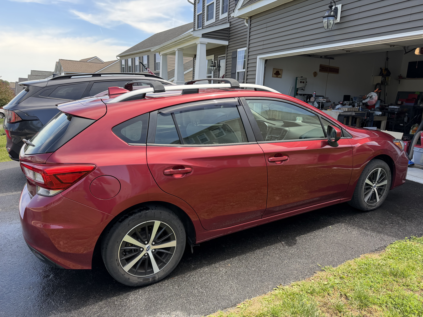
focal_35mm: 24
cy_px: 158
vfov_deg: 56.8
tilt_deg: -12.2
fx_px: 293
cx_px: 212
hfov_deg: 71.6
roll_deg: -2.8
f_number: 1.78
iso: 100
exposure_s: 1/1005
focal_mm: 6.76
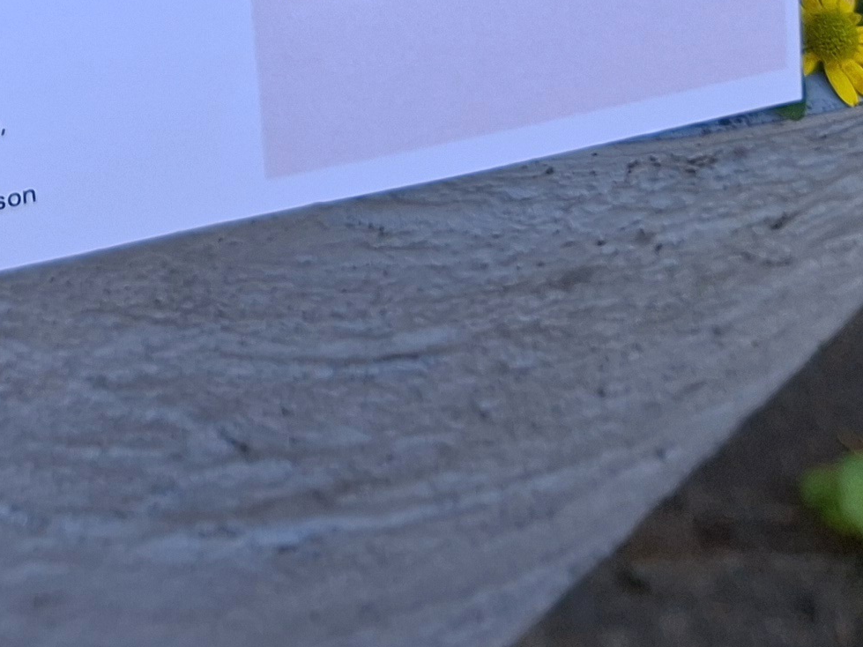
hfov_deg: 19.3
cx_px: -258
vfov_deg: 13.7
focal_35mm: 94
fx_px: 2343
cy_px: -593
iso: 50
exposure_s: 1/278
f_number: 1.8
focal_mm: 5.54
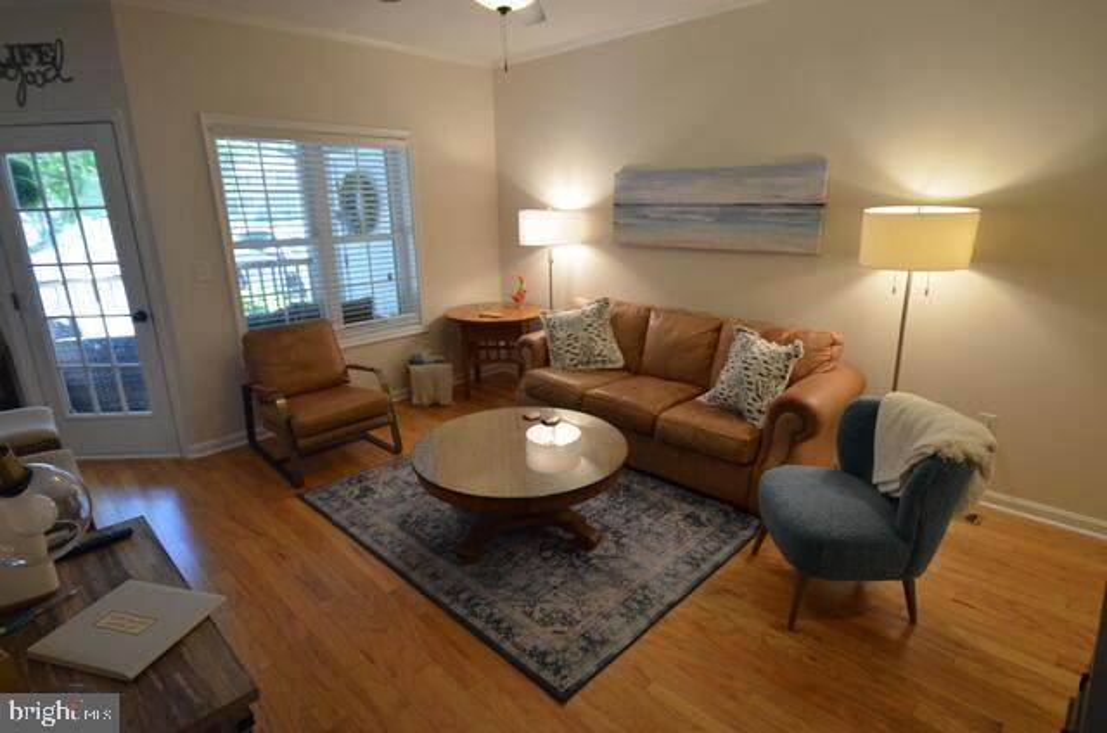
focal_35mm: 20
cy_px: 366
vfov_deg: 63.0
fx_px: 598
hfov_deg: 85.5
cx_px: 554
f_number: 3.8
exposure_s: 1/200
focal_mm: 13
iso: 1600
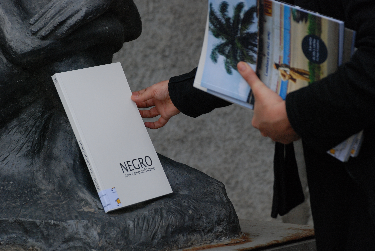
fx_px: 1429
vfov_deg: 10.0
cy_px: 123
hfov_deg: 15.0
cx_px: 194
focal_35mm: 137
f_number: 5.6
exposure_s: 1/1000
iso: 400
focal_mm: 80
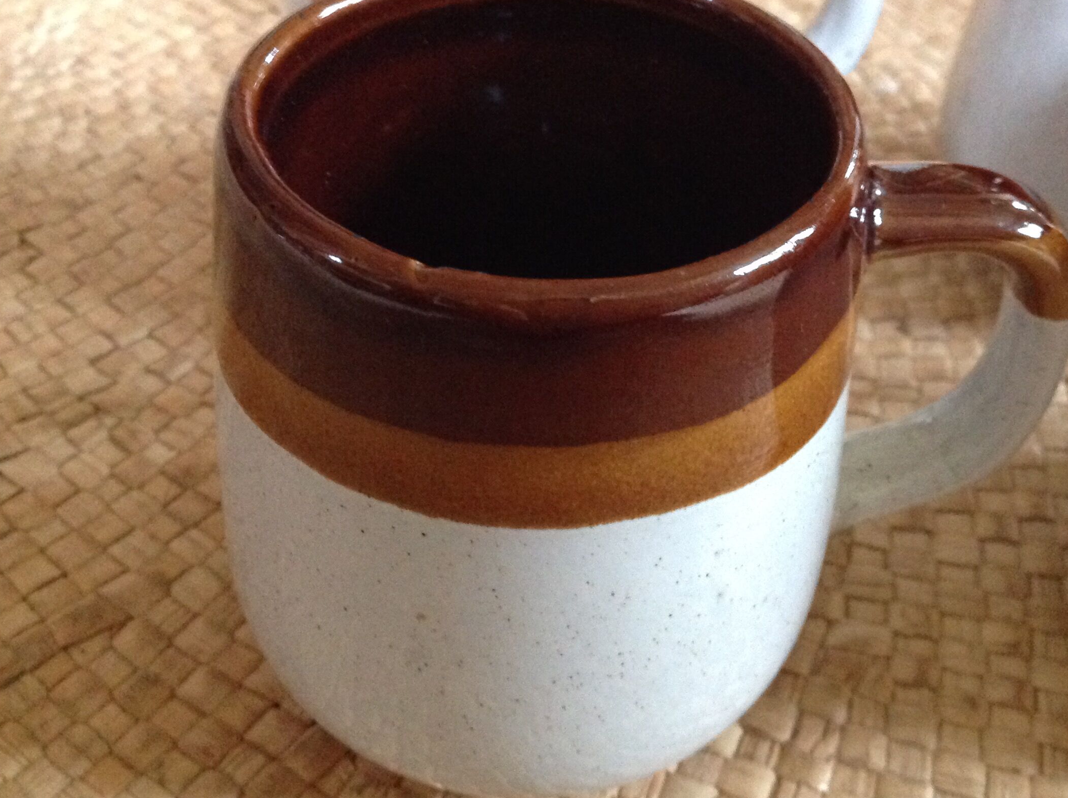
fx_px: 1325
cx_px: 592
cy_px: 421
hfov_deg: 43.8
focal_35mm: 43
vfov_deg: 33.5
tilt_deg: -45.2
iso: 640
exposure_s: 1/15
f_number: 2.4
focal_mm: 4.28
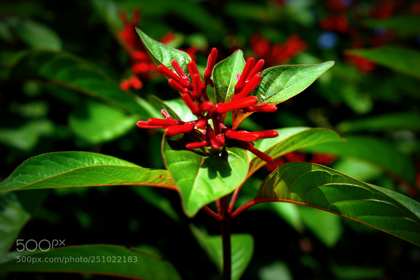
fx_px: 875
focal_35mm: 75
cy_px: 140
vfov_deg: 18.2
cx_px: 210
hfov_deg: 27.0
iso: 200
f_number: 8
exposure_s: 1/250
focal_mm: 50
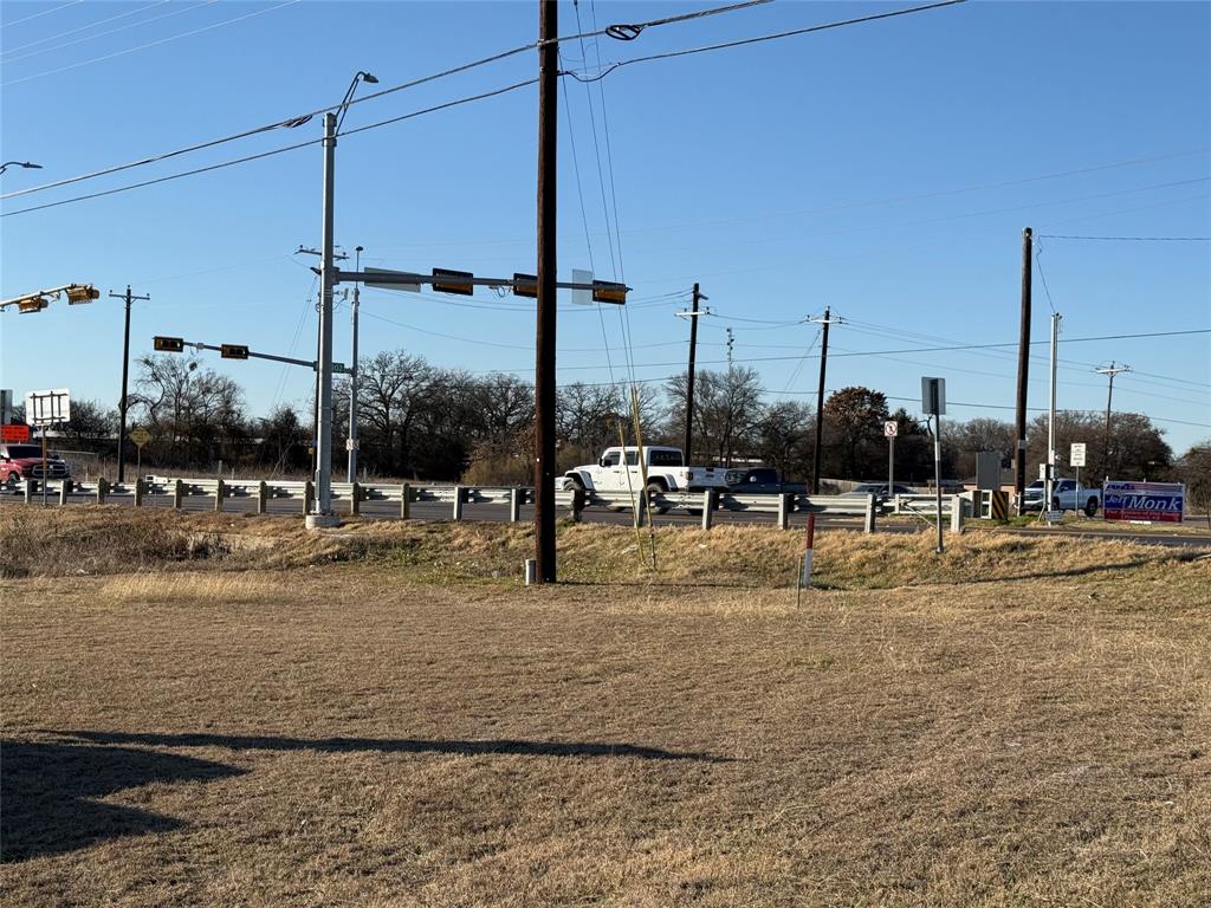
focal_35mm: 48
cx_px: 606
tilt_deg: +1.3
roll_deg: -1.7
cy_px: 454
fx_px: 1679
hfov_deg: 39.7
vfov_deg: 30.3
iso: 64
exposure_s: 1/4878
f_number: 1.78
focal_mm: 6.76
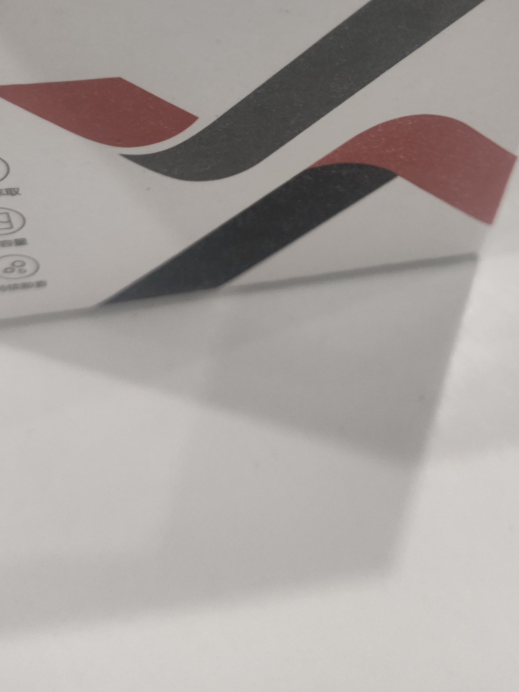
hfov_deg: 31.5
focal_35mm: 46
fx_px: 919
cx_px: 308
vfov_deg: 38.7
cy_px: 85
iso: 800
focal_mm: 4.71
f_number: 1.79
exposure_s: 1/25
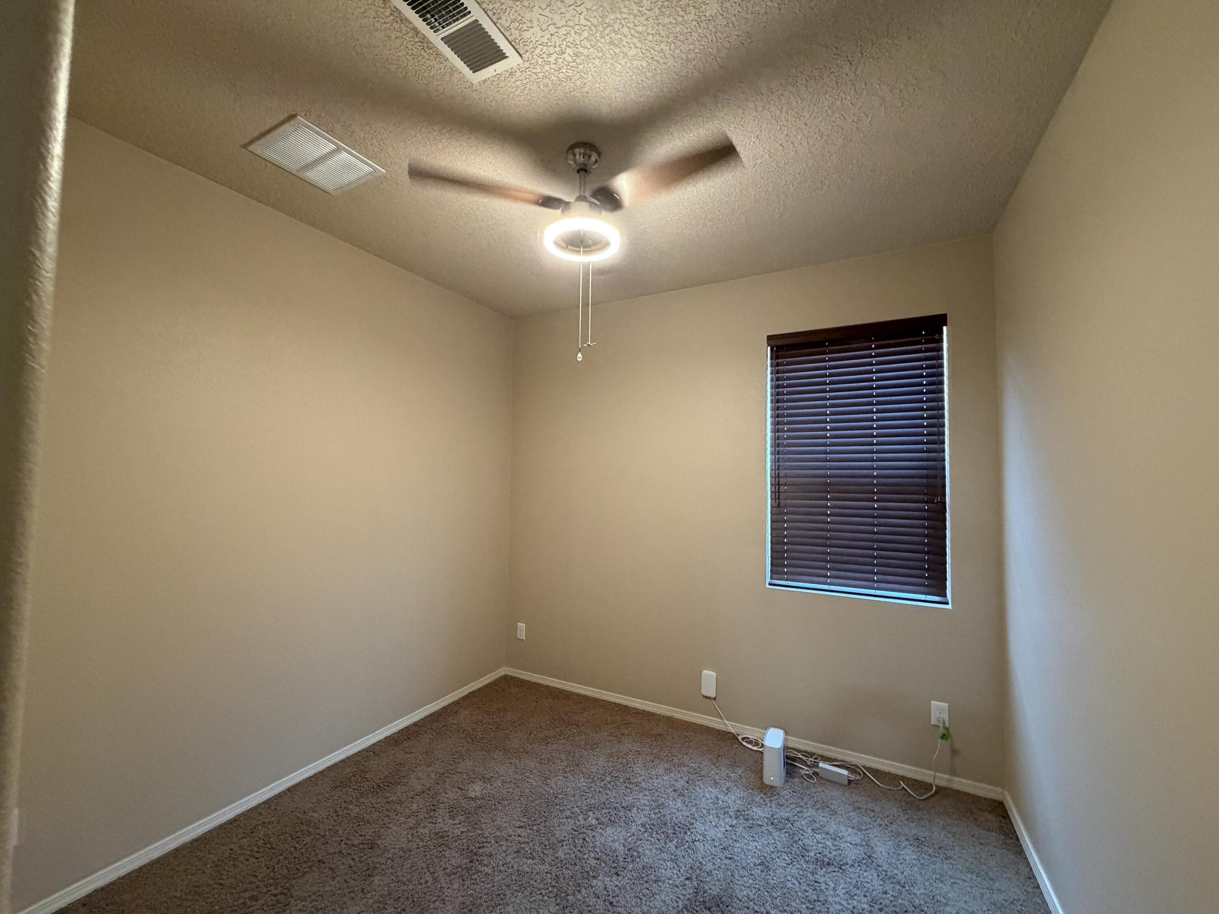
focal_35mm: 14
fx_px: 493
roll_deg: -0.6
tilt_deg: +1.8
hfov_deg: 102.1
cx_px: 610
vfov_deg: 85.7
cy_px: 457
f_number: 2.2
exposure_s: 1/60
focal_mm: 2.22
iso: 500
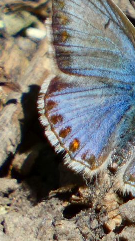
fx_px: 14737
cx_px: 147
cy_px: 84
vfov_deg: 0.9
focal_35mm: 2315
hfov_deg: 0.5
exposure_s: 1/160
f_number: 5.9
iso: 80
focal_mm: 215
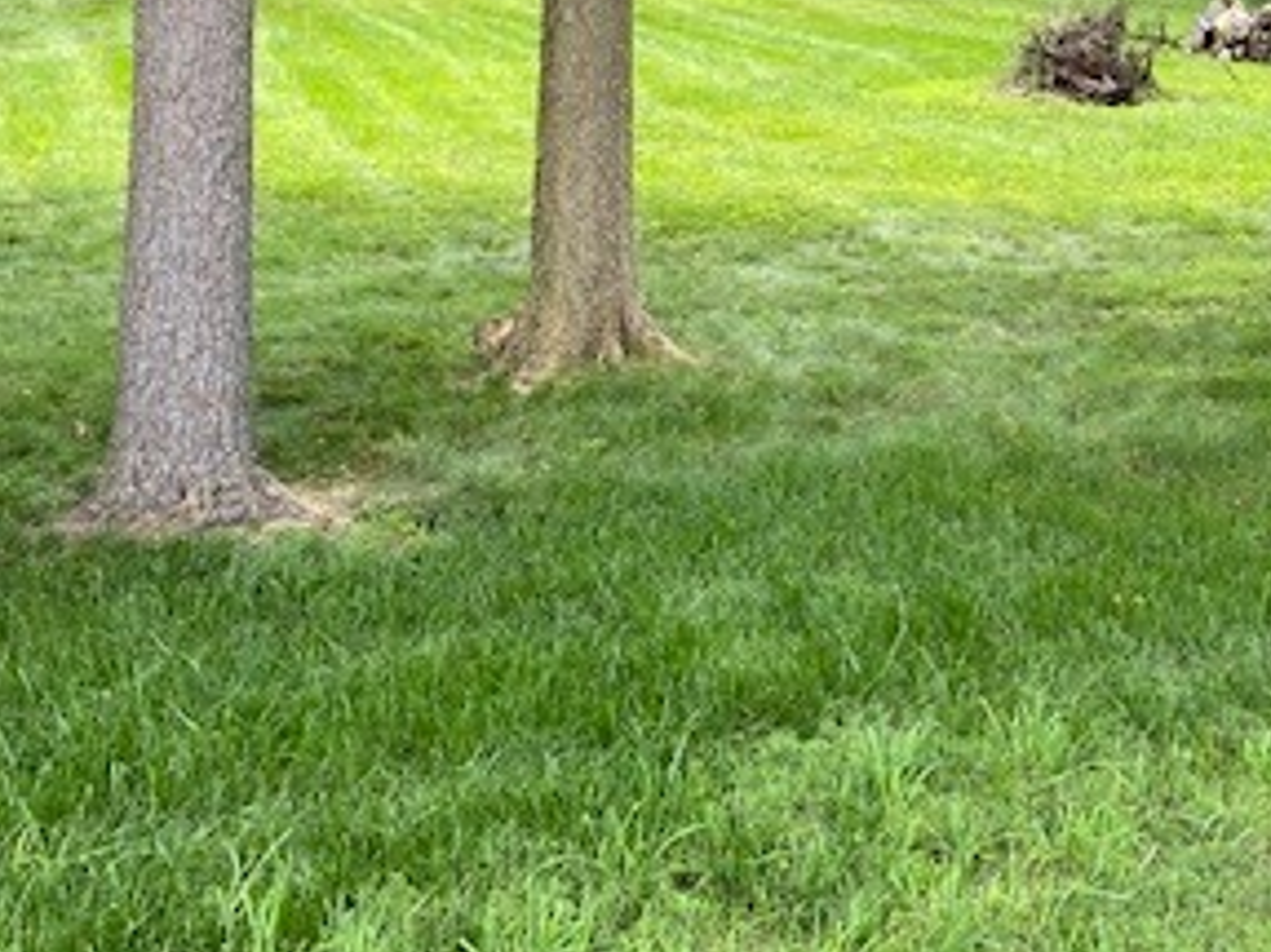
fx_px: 2129
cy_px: 71
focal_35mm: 58
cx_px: 1169
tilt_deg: -4.5
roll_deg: +0.0
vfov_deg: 24.4
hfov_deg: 31.5
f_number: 1.8
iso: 32
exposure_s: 1/121
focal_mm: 4.25
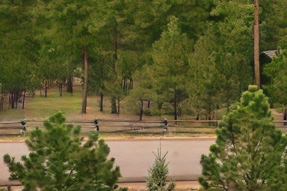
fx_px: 757
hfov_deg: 20.4
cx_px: 323
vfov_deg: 14.1
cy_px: -22
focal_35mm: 95
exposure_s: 1/6400
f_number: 11
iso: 500
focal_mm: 40
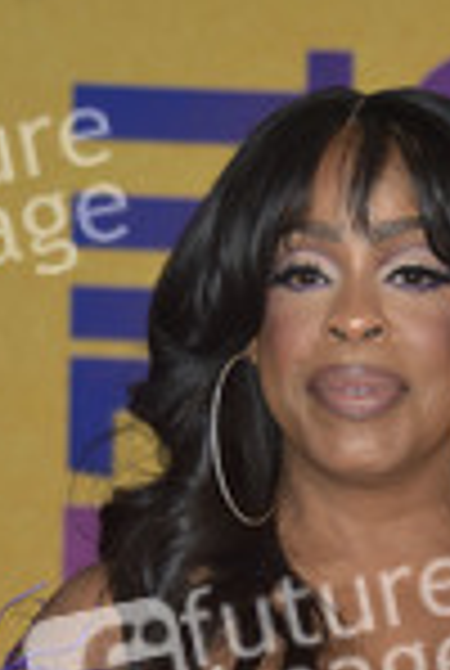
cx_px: 389
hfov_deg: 5.1
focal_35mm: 268
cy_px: 890
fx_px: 5001
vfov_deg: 7.6
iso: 320
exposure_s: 1/250
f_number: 6.3
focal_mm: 100
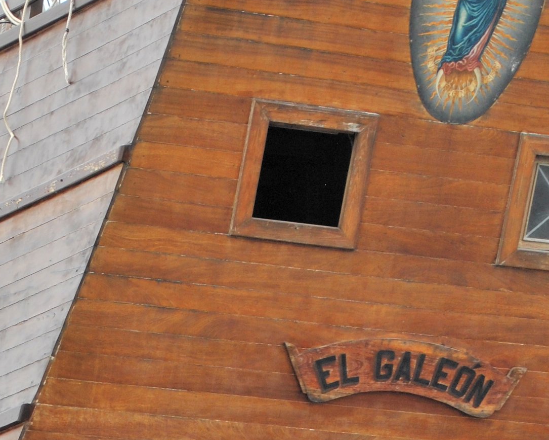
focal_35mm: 277
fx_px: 4496
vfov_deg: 5.5
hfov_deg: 7.0
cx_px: 316
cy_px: 674
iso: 100
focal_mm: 55
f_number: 7.1
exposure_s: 1/200
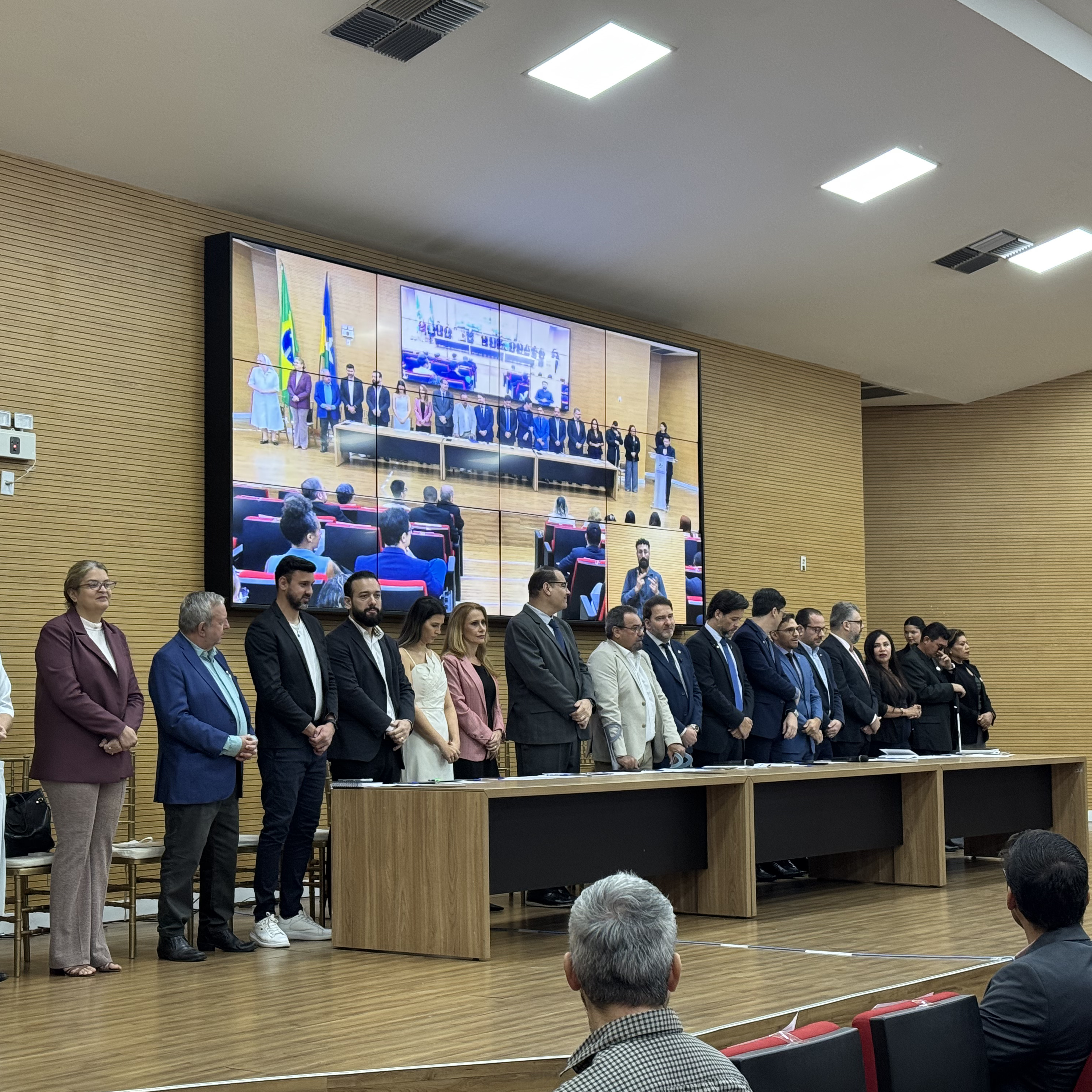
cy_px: 546
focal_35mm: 57
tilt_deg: +4.7
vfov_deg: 30.0
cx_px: 508
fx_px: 2034
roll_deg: +0.3
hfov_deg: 30.0
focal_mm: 6.76
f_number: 1.78
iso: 160
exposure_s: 1/60
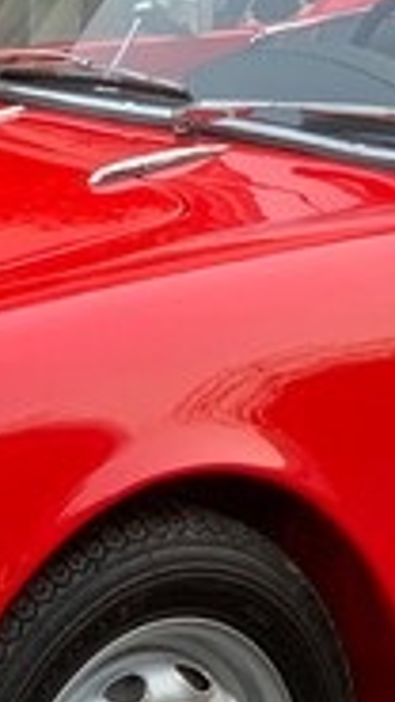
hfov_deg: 5.0
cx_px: 213
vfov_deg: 8.8
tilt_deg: -8.4
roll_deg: -1.1
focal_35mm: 245
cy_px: 201
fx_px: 4564
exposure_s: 1/60
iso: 200
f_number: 2.4
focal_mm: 6
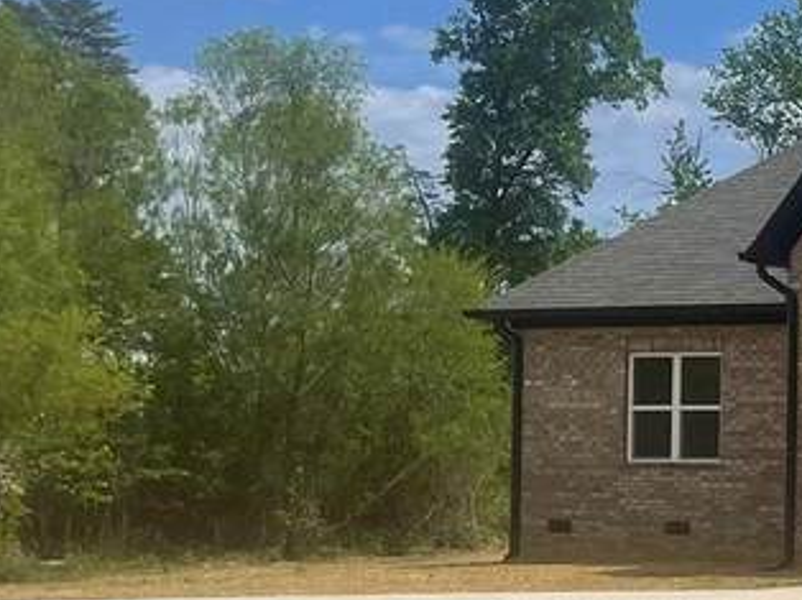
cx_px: 1410
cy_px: 393
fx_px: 2361
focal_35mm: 102
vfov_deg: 14.5
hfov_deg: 16.4
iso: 32
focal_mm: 5.1
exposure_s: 1/7937
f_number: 1.6
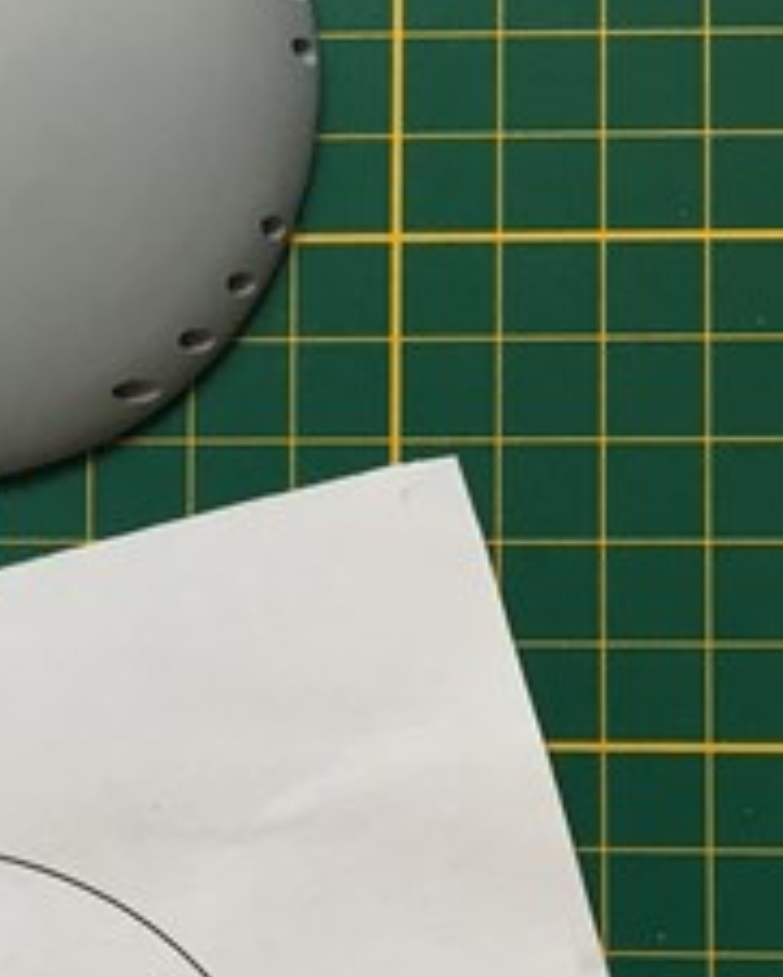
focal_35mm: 75
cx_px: -22
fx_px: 2171
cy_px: 722
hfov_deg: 19.8
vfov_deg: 25.1
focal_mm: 4.15
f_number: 2.2
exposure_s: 1/33
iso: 100
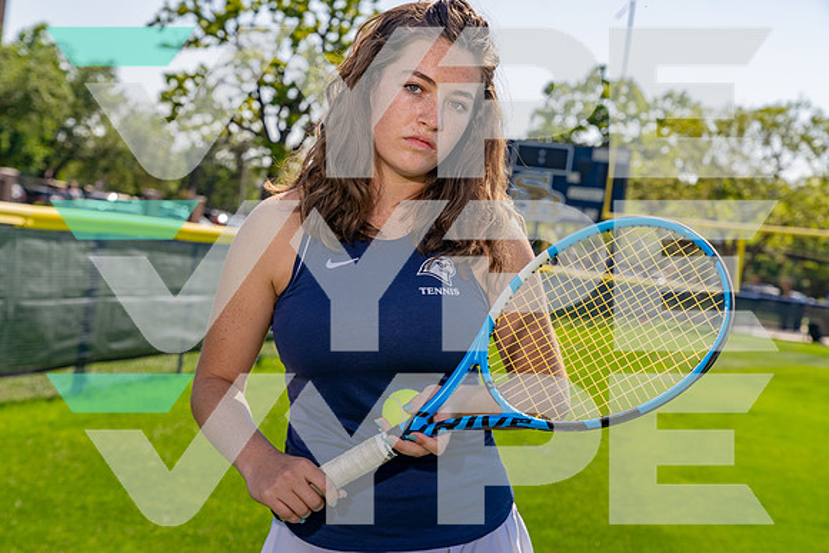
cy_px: 276
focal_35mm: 60
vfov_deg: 22.6
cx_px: 414
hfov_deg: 33.4
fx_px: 1382
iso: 100
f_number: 5.6
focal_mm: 60
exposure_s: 1/500
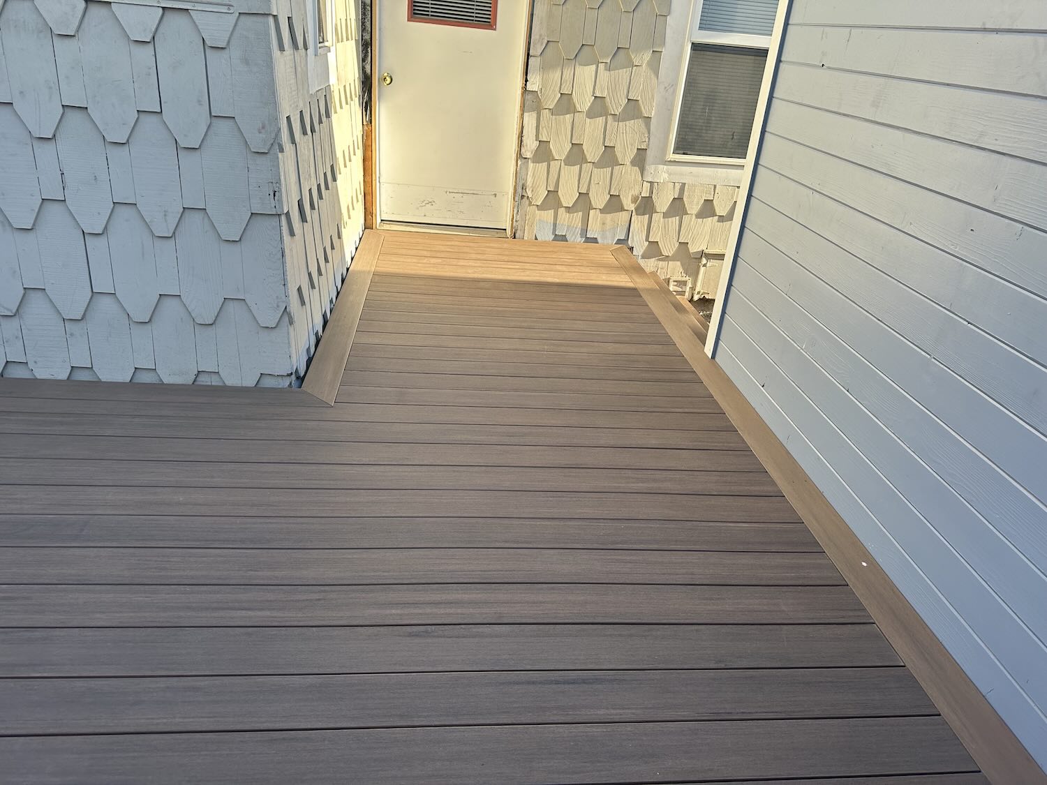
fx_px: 726
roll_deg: -6.1
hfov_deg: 71.6
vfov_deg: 56.8
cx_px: 524
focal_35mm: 24
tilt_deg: -25.8
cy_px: 392
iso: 80
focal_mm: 6.86
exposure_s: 1/594
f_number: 1.78
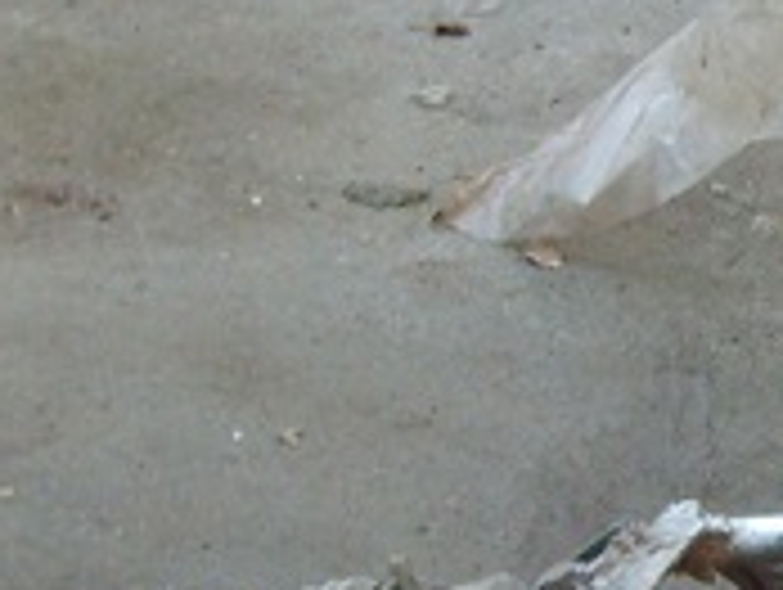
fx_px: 3148
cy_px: 444
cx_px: 1246
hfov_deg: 13.2
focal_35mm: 139
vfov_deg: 10.7
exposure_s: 1/30
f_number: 2.8
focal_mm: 5.8
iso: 80
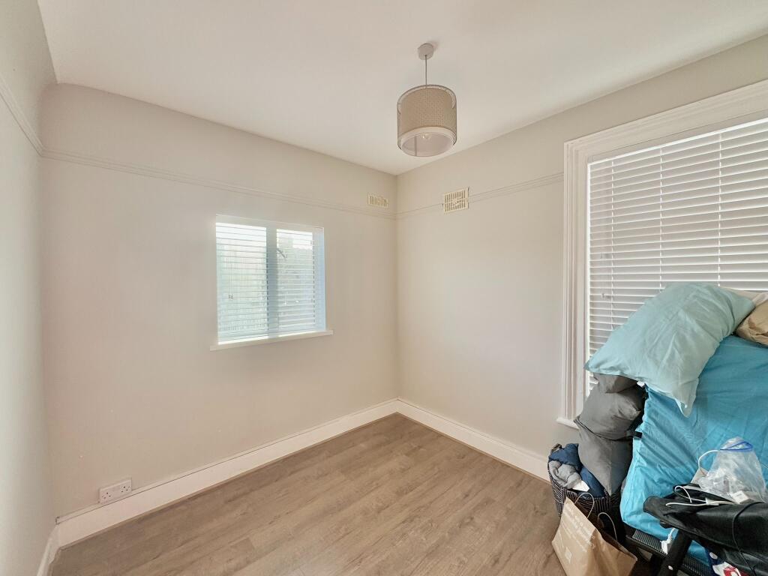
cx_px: 384
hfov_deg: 102.1
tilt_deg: -0.9
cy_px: 288
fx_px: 311
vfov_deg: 85.7
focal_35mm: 14
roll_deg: +0.0
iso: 40
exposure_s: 1/128
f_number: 2.2
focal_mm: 2.22
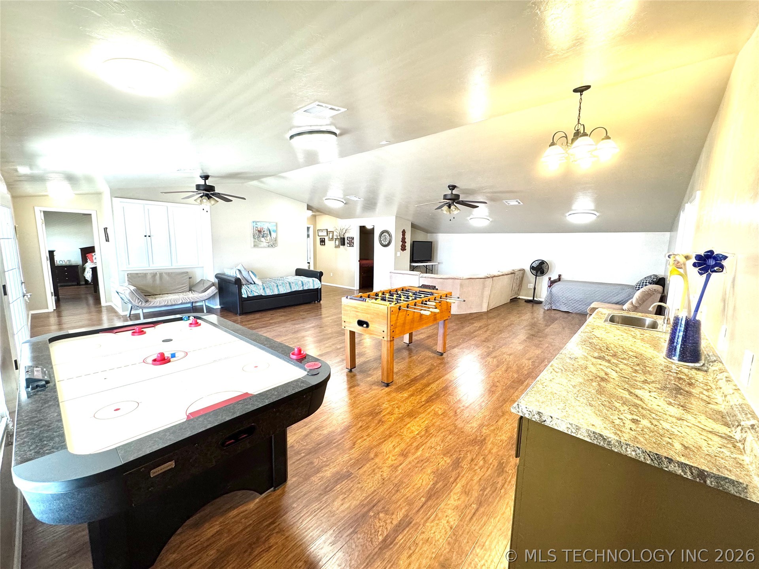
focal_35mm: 14
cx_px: 380
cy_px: 284
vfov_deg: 85.7
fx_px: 307
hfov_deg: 102.1
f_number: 2.2
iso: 160
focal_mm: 2.22
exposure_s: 1/60
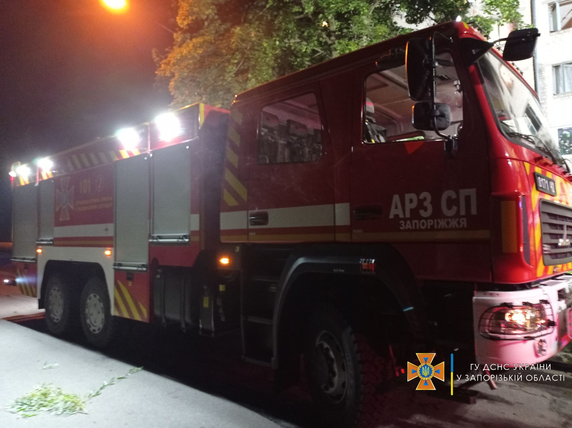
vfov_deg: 49.7
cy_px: 214
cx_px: 286
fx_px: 462
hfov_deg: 63.5
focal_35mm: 28
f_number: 1.79
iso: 878
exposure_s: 1/14.3
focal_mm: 4.7
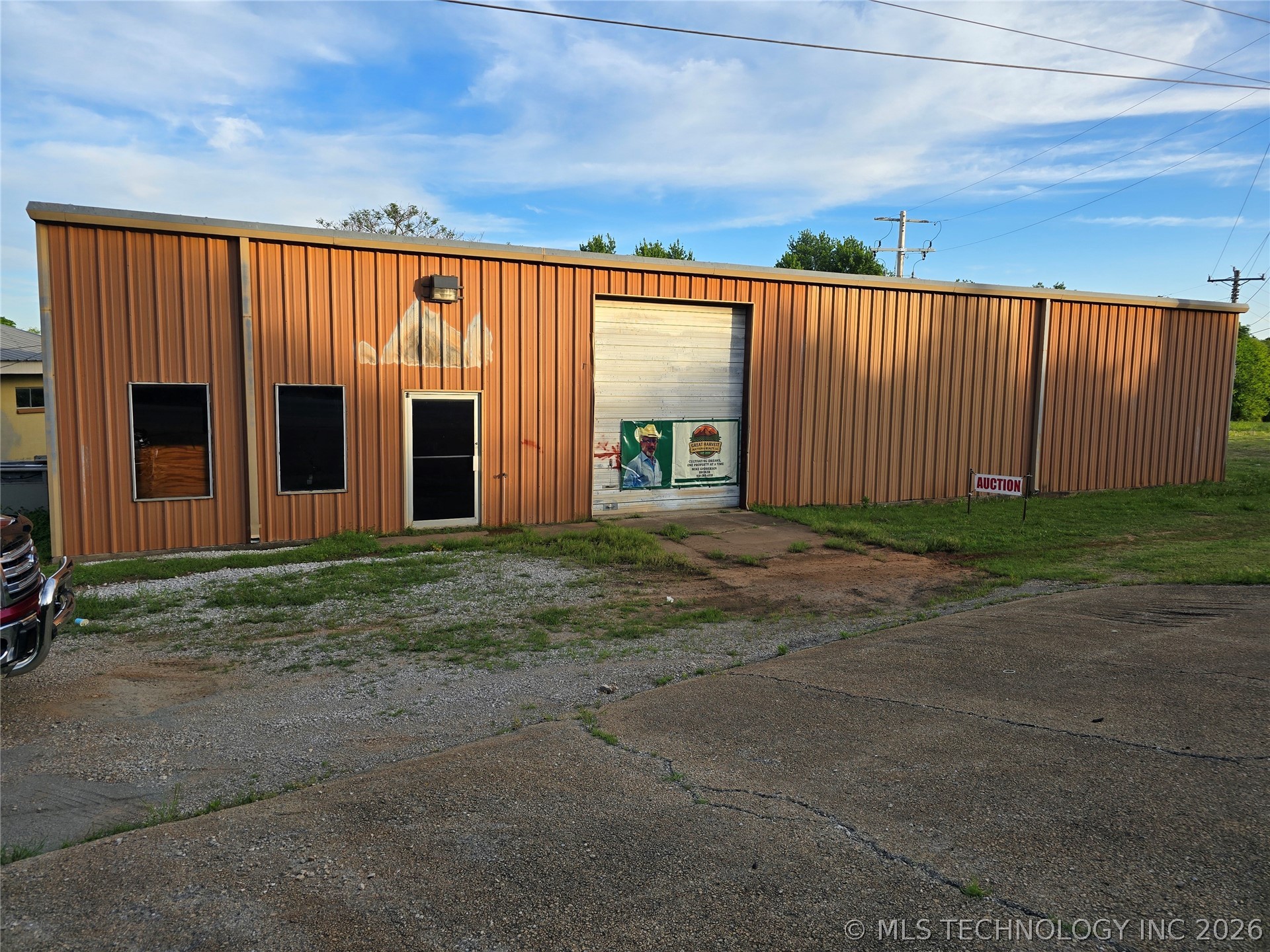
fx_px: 844
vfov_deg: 58.9
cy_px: 476
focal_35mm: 23
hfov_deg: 73.9
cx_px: 635
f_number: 1.7
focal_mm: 6.3
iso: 12
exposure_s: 1/226
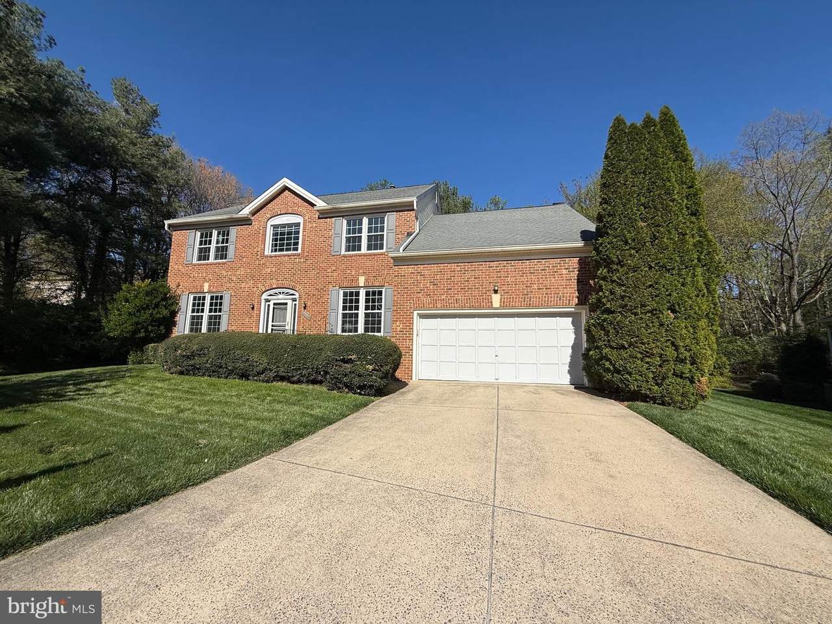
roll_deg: -1.2
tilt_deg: +8.6
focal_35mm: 14
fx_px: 336
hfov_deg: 102.1
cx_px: 416
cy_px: 312
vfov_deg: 85.7
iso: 50
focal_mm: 2.22
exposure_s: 1/4149
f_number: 2.2
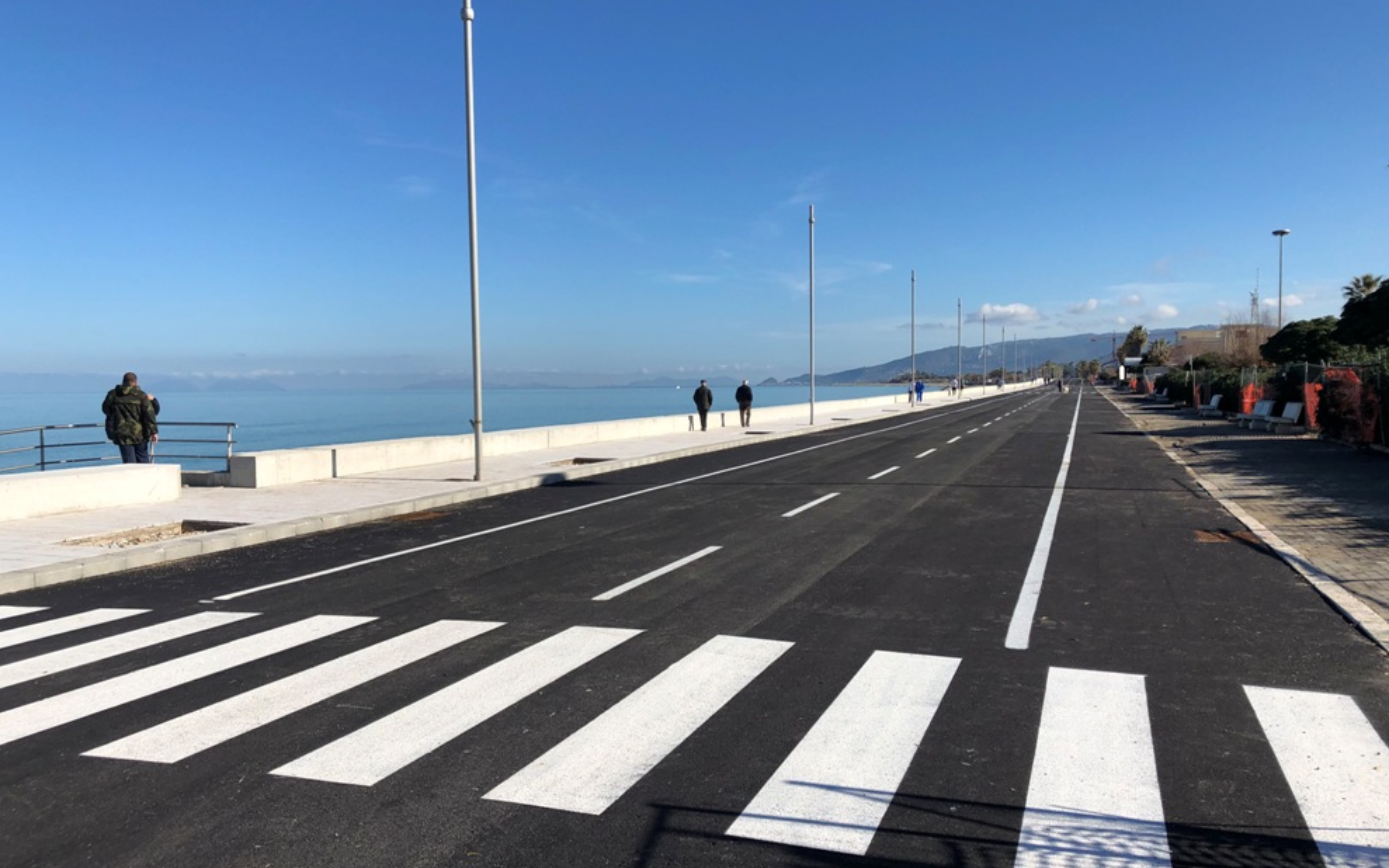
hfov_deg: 62.9
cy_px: 455
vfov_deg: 41.8
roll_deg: +1.3
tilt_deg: -5.1
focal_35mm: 30
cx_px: 690
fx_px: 1136
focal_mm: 3.99
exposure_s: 1/2825
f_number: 1.8
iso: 20
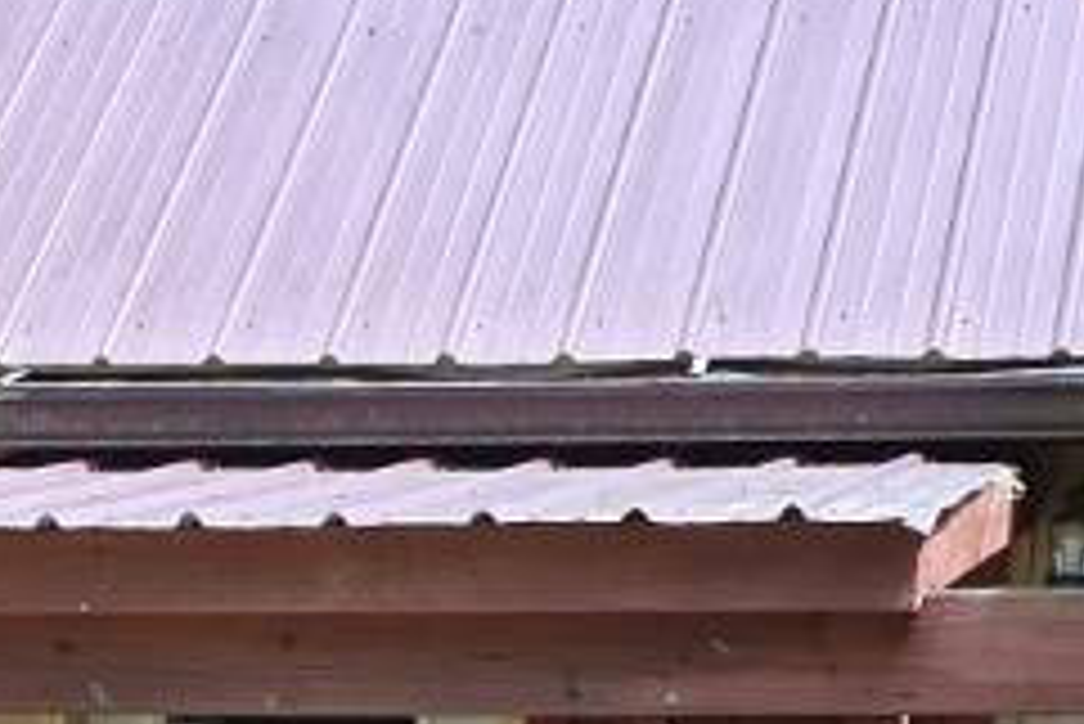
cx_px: -252
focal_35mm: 149
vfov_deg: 8.7
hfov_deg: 13.4
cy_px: 1419
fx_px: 4489
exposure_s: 1/220
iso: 12
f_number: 1.7
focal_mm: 6.3
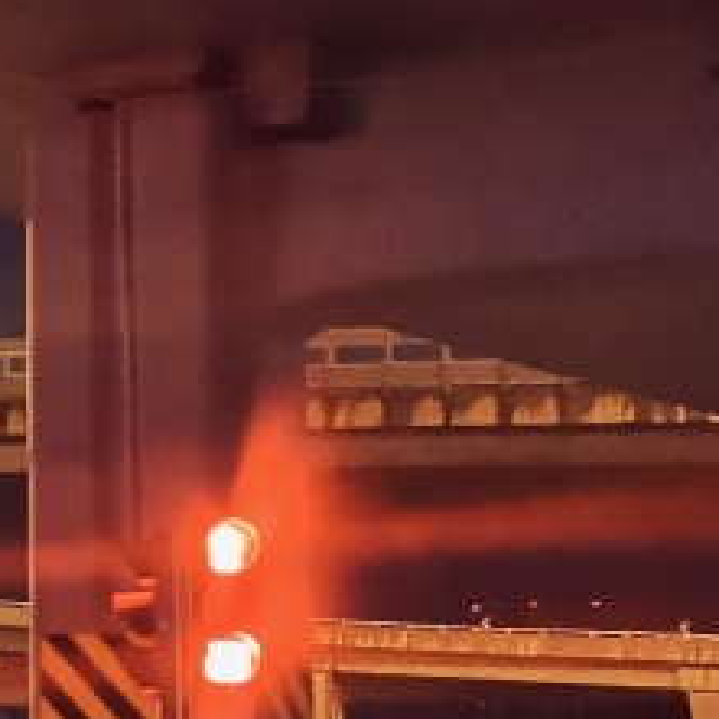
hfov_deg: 12.6
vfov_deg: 14.0
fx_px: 2937
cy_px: 390
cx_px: -634
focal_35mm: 125
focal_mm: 5.5
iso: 1250
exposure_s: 1/33.3
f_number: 1.8
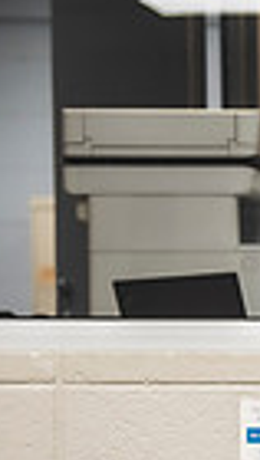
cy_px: 478
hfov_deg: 4.5
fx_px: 3093
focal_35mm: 253
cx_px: 875
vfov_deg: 8.5
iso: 500
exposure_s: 1/160
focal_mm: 58
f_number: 2.8
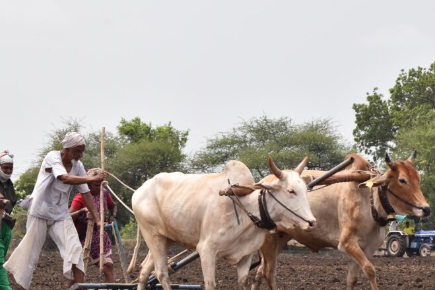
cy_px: 159
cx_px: 64
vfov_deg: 4.8
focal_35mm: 287
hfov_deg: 7.2
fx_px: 3466
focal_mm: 105
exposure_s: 1/400
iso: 250
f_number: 10
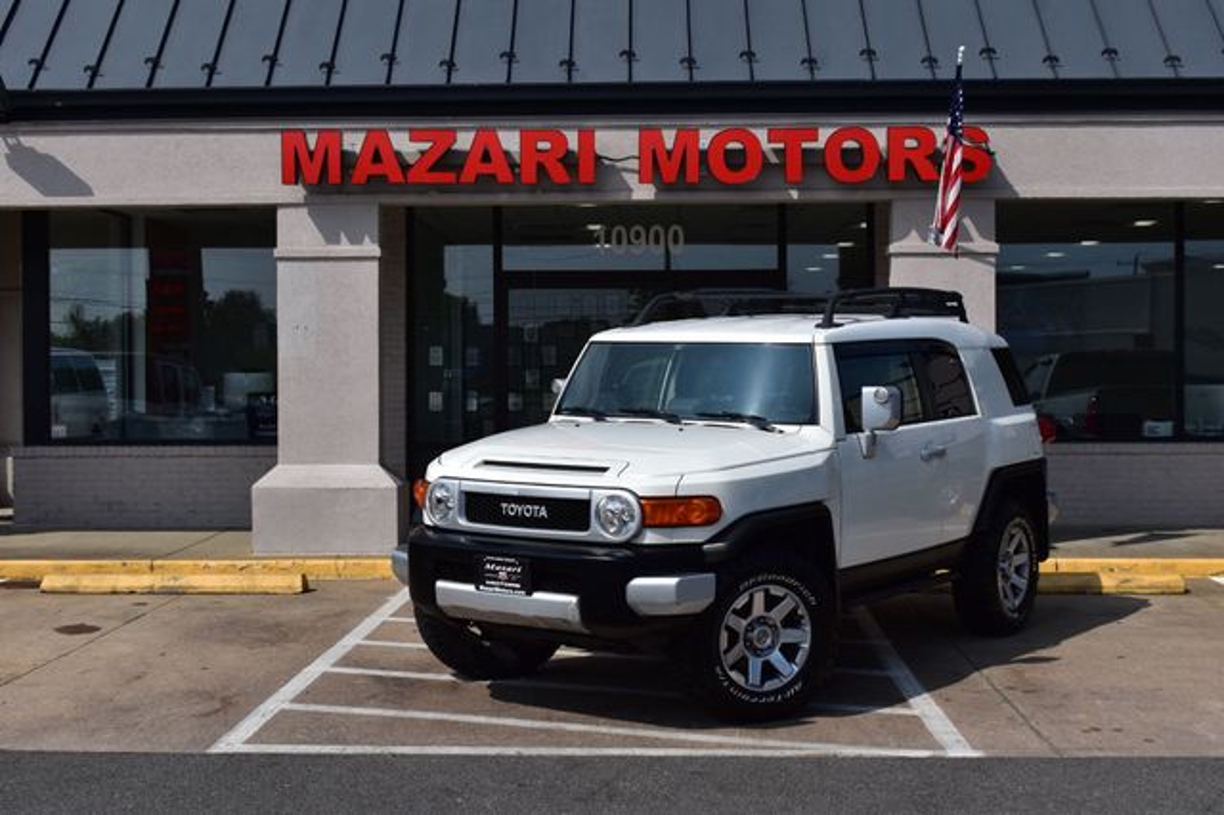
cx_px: 612
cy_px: 408
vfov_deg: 26.5
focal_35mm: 51
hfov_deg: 38.9
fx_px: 1733
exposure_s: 1/640
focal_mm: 34
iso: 200
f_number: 11
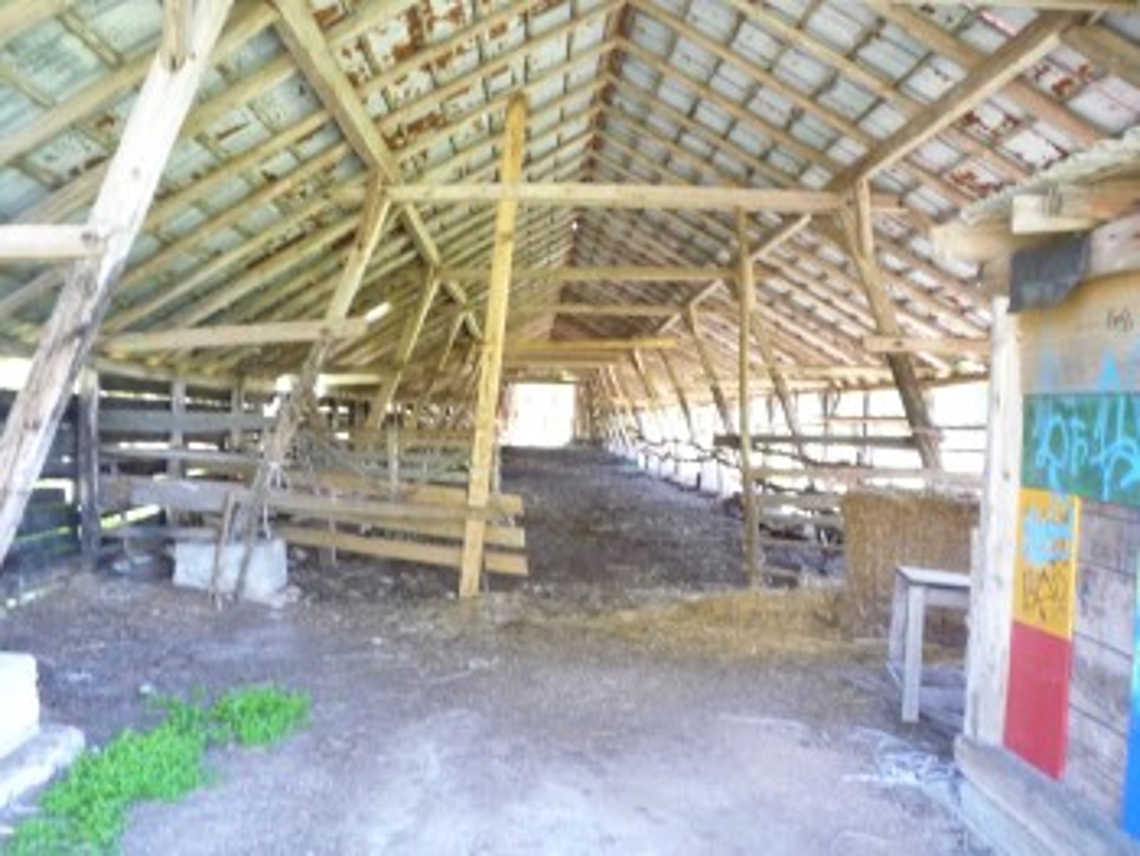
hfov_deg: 59.9
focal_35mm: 30
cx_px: 570
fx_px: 989
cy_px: 428
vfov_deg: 46.8
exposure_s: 1/25
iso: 400
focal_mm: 5.2
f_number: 3.3
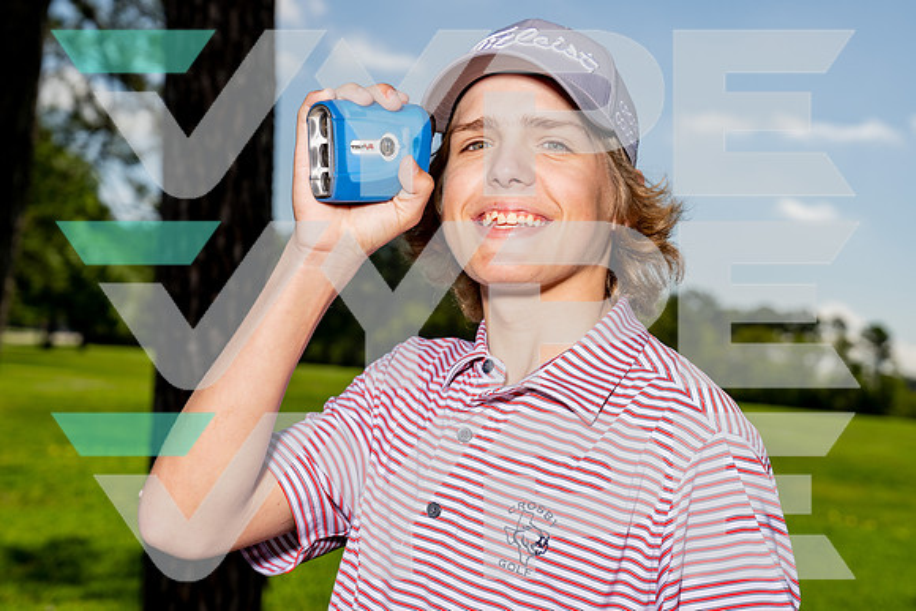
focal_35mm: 67
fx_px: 1707
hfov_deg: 30.0
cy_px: 301
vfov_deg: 20.3
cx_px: 455
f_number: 5.6
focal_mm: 59
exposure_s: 1/1250
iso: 100
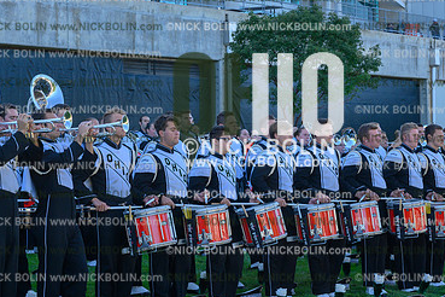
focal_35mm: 110
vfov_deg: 12.4
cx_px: 258
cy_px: 110
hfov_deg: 18.6
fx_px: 1360
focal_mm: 70
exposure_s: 1/640
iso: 800
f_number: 8
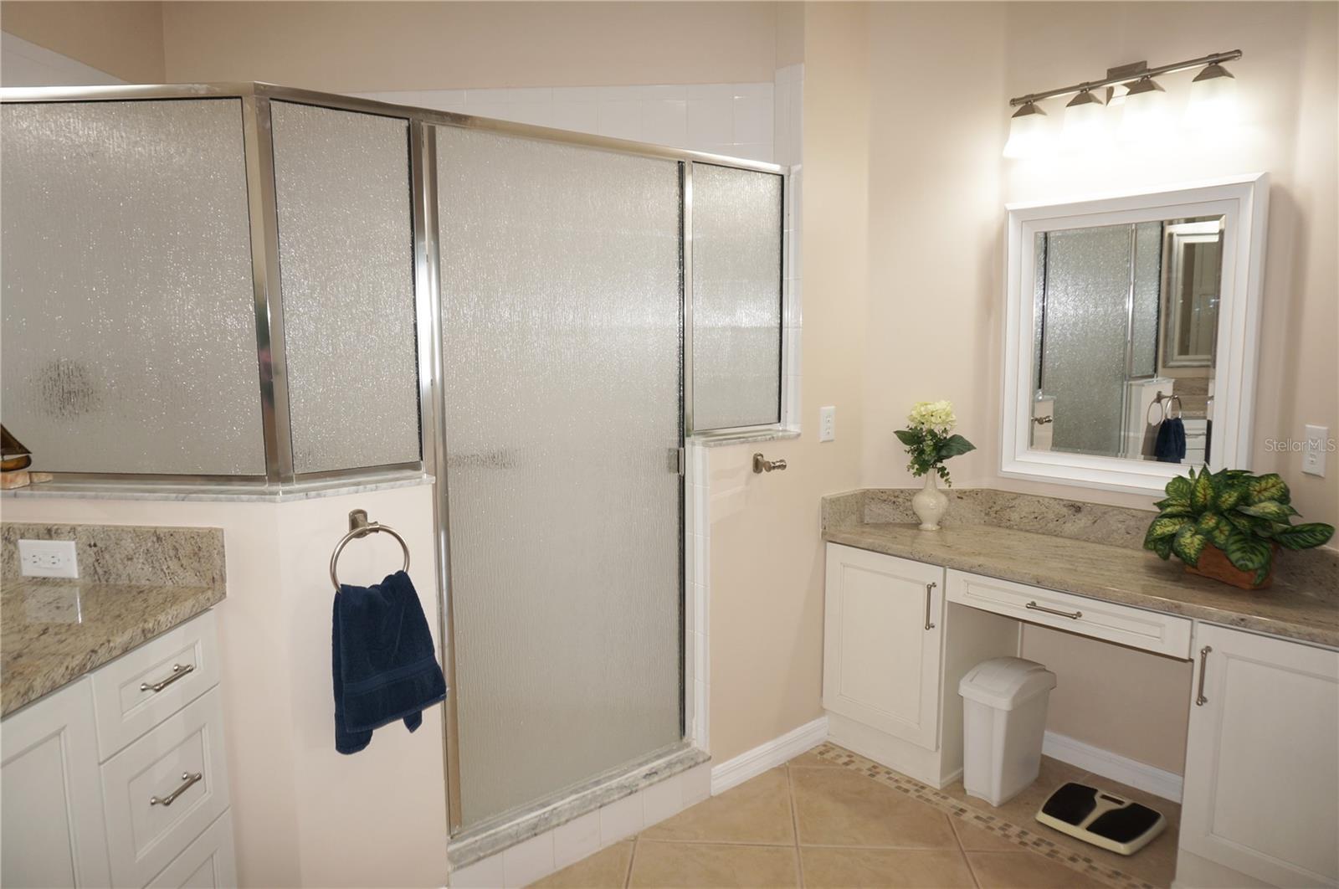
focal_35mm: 24
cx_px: 670
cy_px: 444
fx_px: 891
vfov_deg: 53.0
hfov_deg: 73.8
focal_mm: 16
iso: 125
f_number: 4.5
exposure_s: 1/60
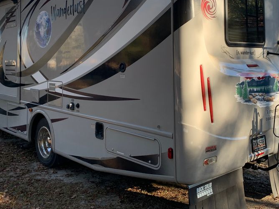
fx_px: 322
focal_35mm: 40
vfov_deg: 35.1
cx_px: 140
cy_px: 52
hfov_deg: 46.8
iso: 25
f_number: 1.8
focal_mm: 4.25
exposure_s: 1/303
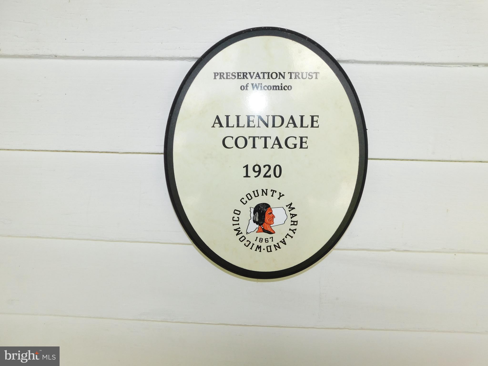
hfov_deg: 73.9
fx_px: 324
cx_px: 244
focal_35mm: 23
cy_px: 183
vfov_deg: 58.9
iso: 125
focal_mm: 4
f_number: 3
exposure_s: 1/200
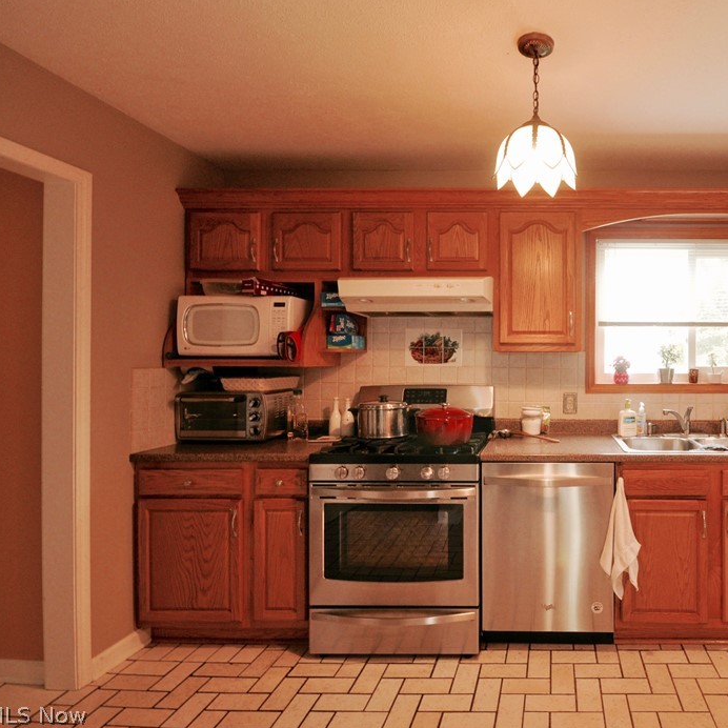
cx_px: 552
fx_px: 476
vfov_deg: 74.8
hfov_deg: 69.5
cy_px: 352
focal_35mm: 20
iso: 800
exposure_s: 1/20
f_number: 8
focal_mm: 10
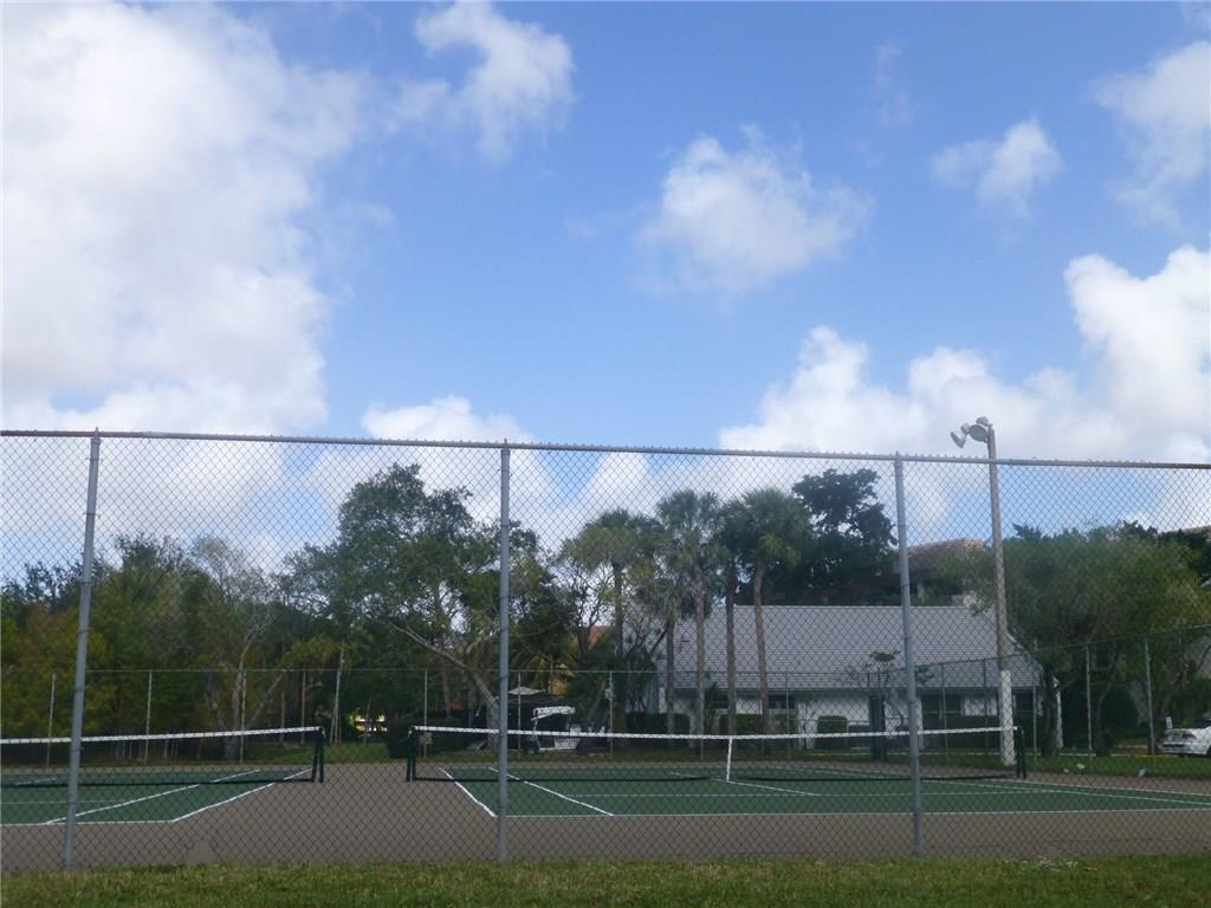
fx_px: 1364
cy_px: 454
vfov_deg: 36.8
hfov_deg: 47.9
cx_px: 606
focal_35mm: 39
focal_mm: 6.9
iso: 100
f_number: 3.9
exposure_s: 1/800
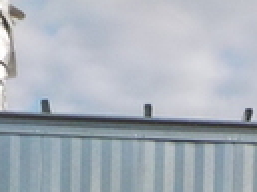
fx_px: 1114
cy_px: 476
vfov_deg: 8.9
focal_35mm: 150
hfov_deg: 13.1
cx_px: 199
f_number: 3.3
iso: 125
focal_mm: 4.1
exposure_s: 1/1000
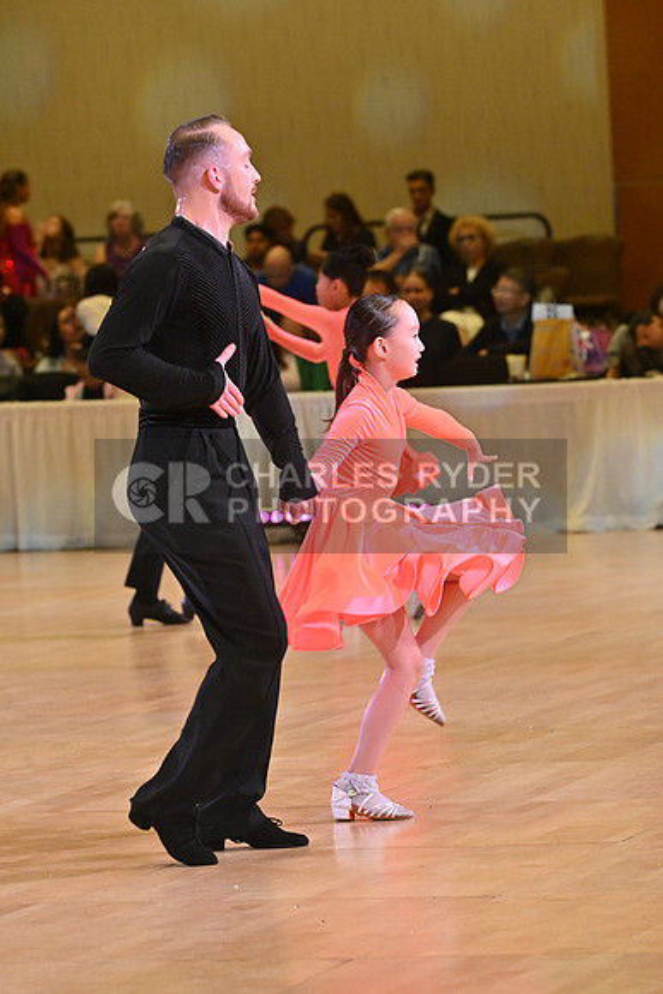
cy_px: 497
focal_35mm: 200
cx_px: 332
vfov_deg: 10.3
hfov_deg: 6.9
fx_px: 5521
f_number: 7.1
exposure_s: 1/400
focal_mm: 200
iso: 5000
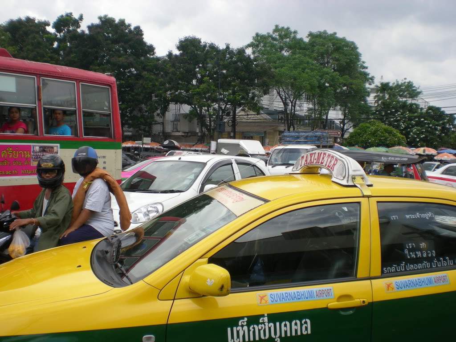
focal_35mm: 38
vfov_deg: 37.7
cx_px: 228
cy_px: 171
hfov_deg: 49.0
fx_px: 501
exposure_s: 1/283
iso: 50
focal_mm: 6.3
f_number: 4.6
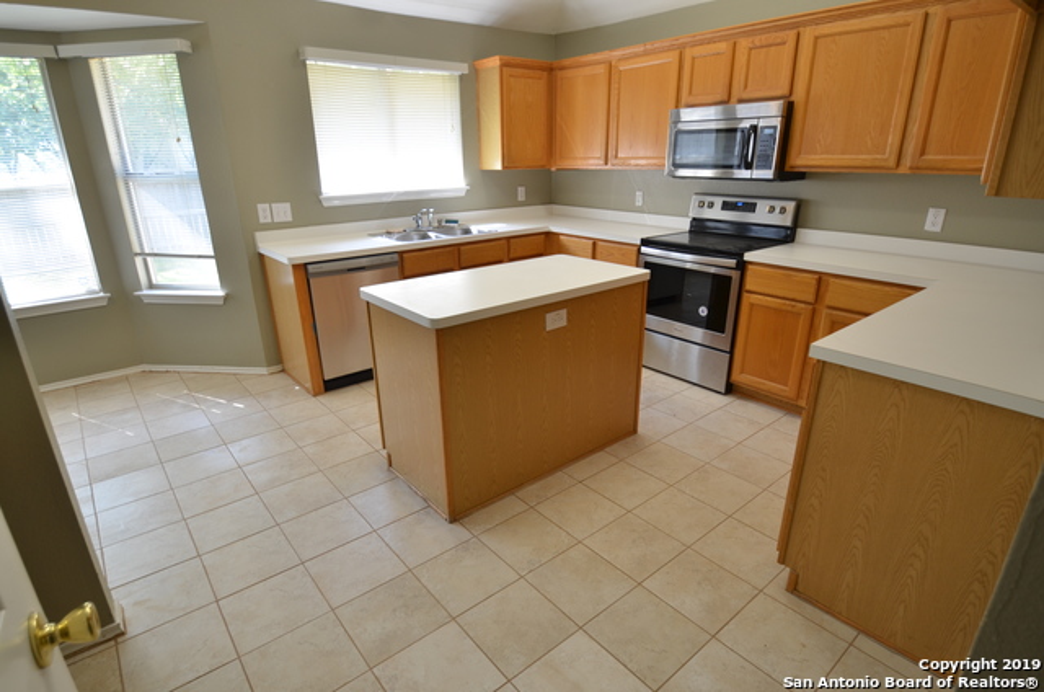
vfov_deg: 67.2
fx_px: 521
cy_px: 346
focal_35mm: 18
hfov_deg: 90.1
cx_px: 522
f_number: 5
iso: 200
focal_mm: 12
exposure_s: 1/30
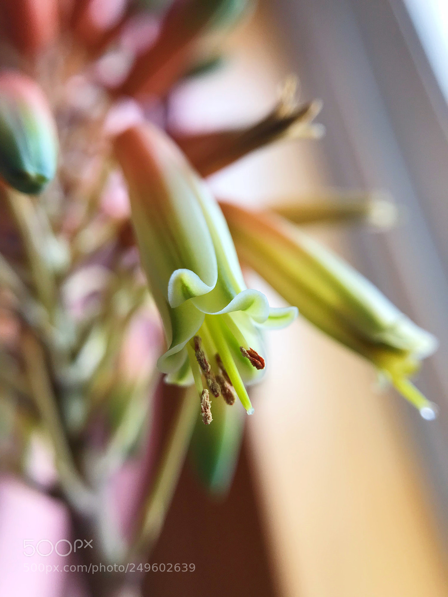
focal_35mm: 28
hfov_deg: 49.7
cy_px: 298
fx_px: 483
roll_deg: +11.3
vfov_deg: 63.4
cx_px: 224
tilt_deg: +25.4
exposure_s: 1/100
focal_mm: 3.99
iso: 25
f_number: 1.8
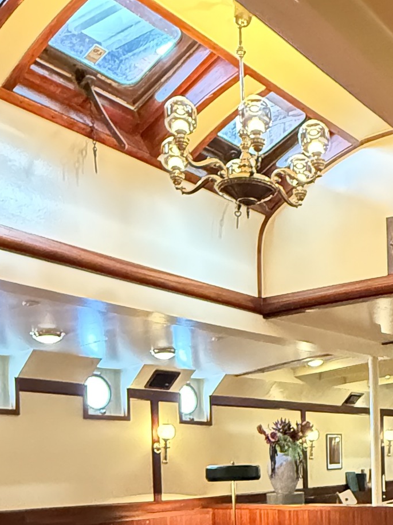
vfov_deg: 34.6
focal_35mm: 51
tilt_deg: -2.8
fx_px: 772
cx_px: 396
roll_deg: +2.7
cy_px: 506
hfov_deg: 26.9
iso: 2000
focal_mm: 2.22
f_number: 2.2
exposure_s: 1/25
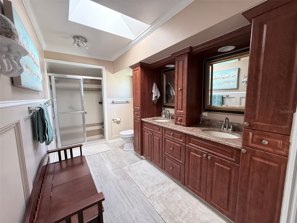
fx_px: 120
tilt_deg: -6.1
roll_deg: +0.4
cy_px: 112
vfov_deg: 85.7
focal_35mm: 14
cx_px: 148
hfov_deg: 102.1
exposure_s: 1/99
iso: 250
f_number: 2.2
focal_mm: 2.22
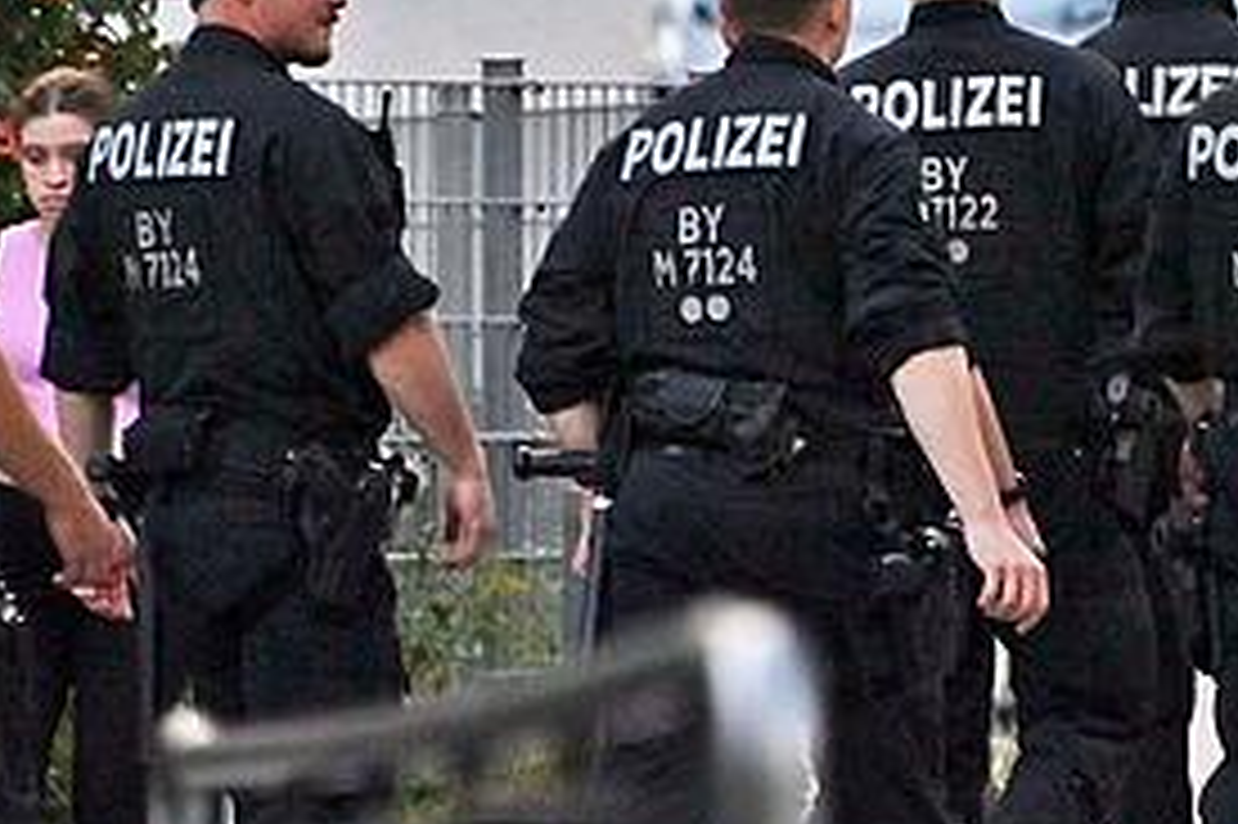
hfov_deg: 3.1
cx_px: 547
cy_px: 500
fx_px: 22854
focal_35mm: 665
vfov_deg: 2.1
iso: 1000
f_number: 5.6
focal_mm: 300
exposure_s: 1/1000
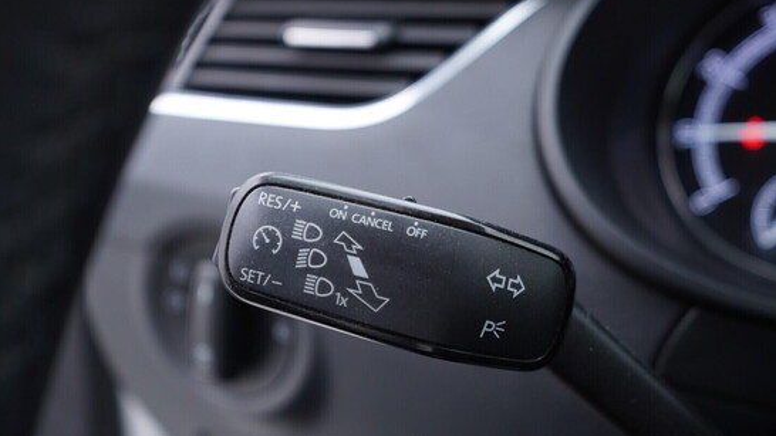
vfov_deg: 31.1
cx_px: 388
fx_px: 782
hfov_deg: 52.8
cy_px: 251
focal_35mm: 38
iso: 160
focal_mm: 24
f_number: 2.8
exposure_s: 1/40
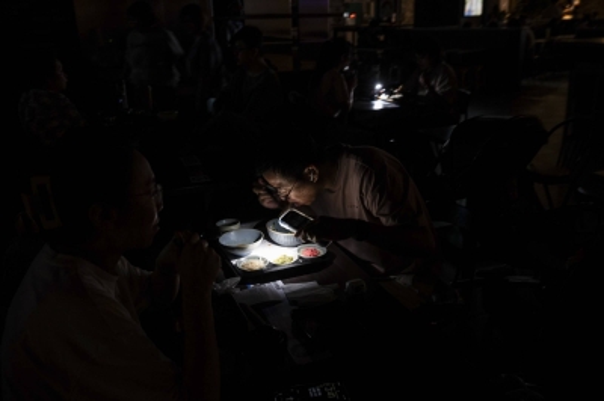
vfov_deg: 39.9
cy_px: 200
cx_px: 302
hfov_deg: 57.3
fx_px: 553
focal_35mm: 33
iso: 1250
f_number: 4
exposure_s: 1/25
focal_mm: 33
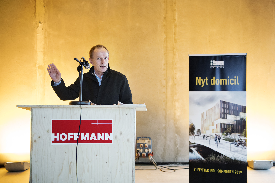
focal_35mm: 48
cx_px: 138
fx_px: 367
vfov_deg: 28.1
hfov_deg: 41.1
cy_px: 92
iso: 1600
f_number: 2.8
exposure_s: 1/80
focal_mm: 48
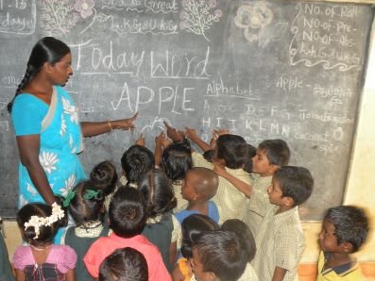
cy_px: 159
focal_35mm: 34
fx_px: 368
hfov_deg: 53.6
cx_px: 154
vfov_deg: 41.7
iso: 93
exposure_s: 1/8
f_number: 2.8
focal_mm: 4.7
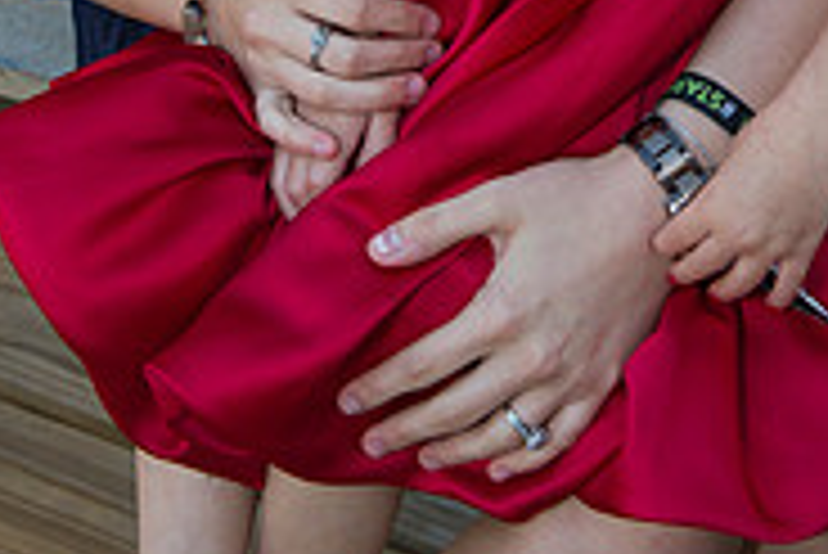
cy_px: -347
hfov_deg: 17.5
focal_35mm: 117
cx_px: 371
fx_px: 2693
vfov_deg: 11.1
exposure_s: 1/320
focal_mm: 48
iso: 640
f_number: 5.6
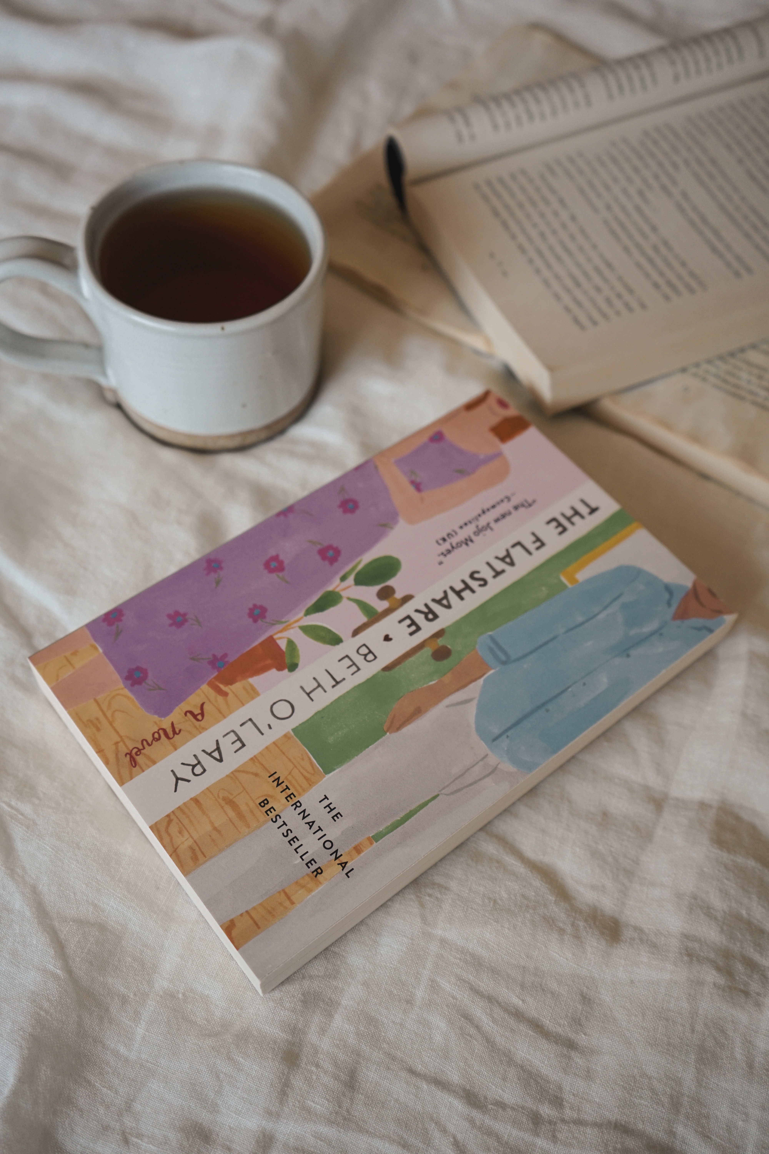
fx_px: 1057
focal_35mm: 33
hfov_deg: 40.0
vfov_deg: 57.2
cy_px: 577
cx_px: 384
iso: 400
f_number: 4
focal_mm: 33
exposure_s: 1/60
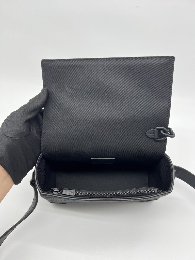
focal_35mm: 26
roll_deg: -1.1
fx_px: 195
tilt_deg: -41.9
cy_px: 130
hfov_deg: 53.1
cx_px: 98
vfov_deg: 67.3
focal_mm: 5.7
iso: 32
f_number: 1.5
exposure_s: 1/124
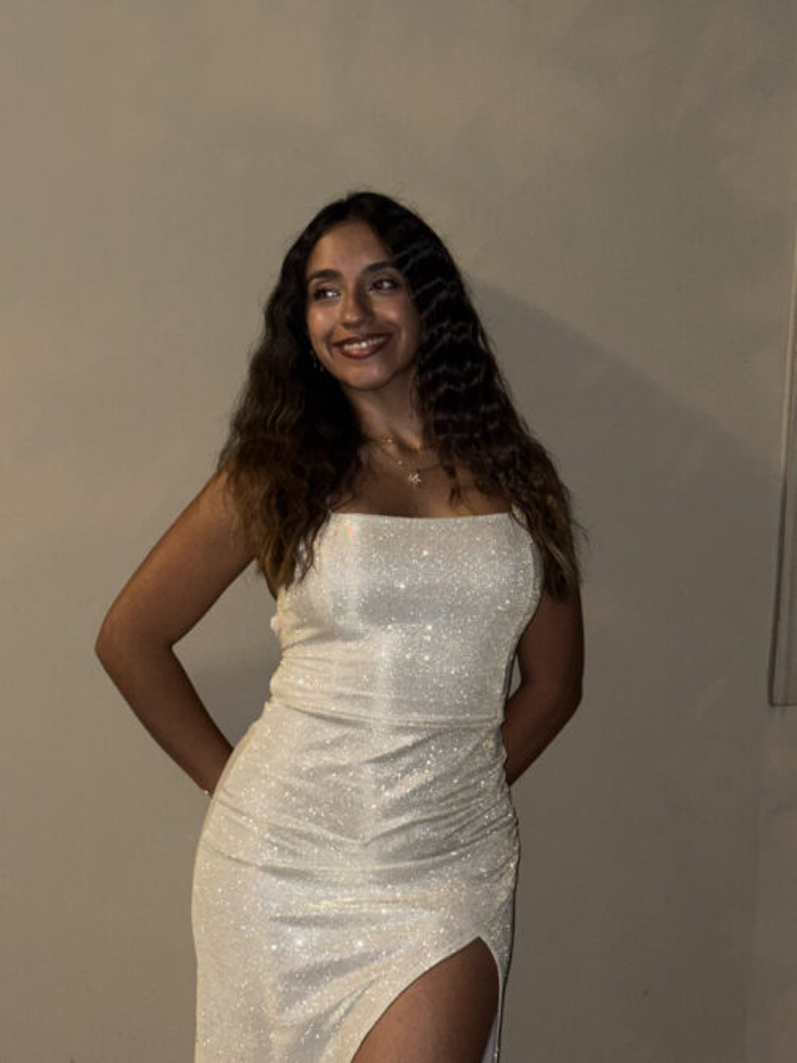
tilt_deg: -5.2
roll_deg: -3.1
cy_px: 532
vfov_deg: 39.7
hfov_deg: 30.3
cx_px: 398
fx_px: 1474
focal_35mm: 48
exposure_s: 1/11
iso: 100
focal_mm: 6.76
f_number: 1.78
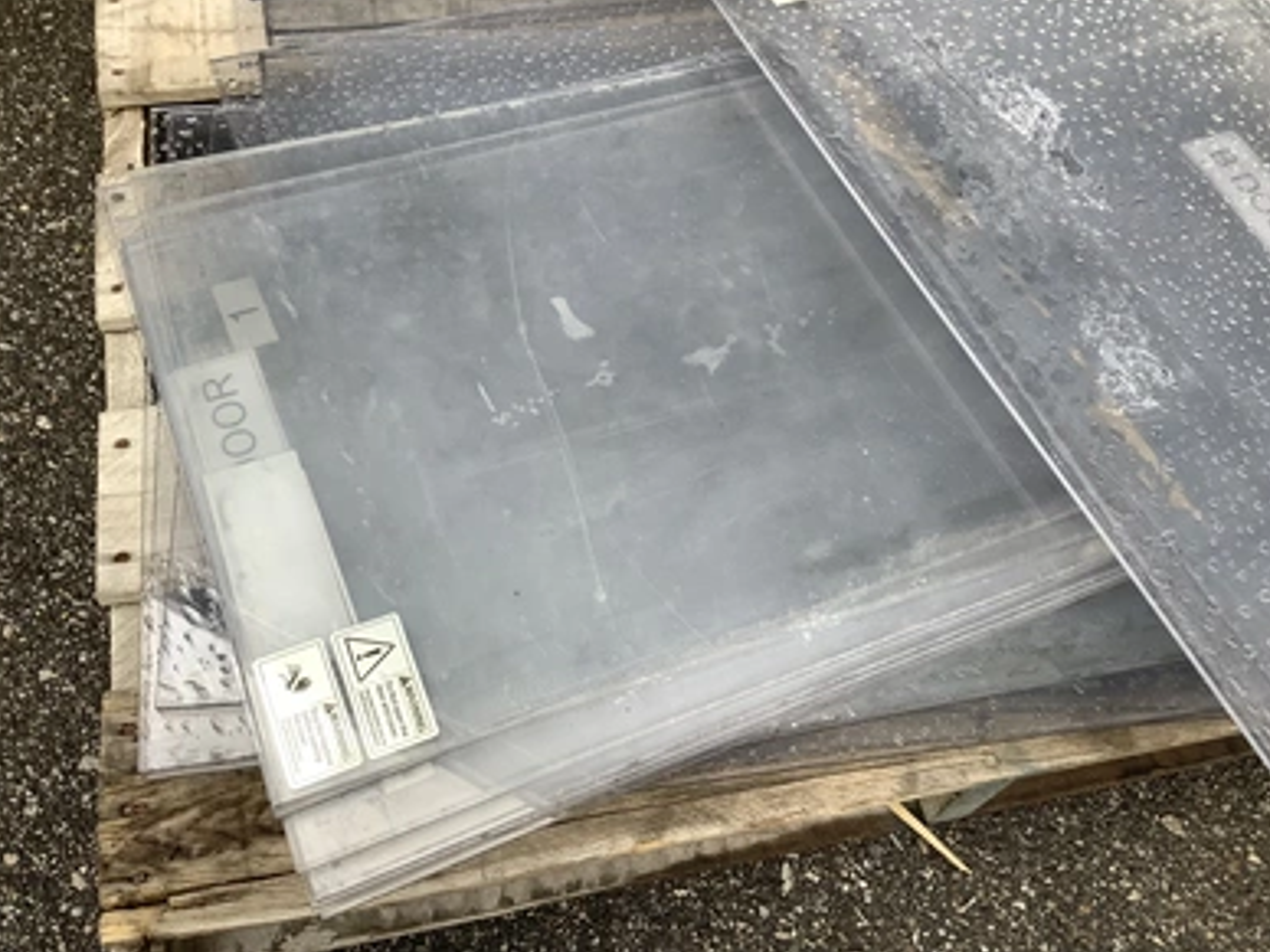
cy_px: 468
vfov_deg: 44.2
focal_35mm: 32
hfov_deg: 56.8
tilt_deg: -59.0
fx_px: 1174
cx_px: 632
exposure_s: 1/100
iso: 40
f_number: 2.4
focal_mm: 3.3
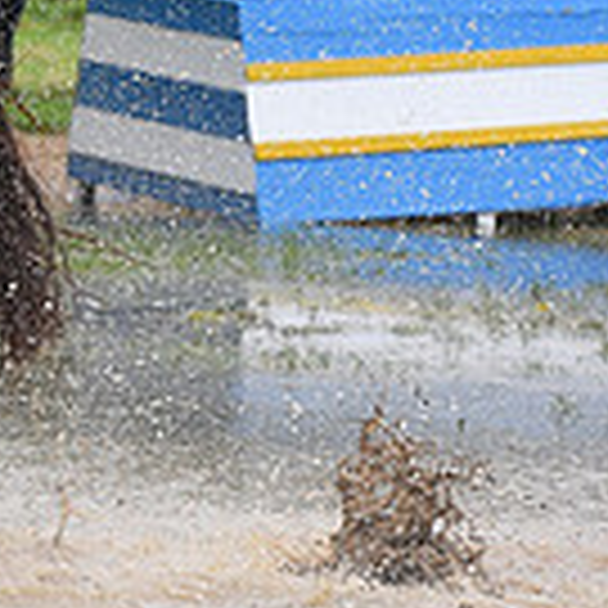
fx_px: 7968
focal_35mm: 401
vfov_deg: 4.4
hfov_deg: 4.3
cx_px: -676
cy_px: -153
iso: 800
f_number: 4.5
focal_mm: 110
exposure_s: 1/1250
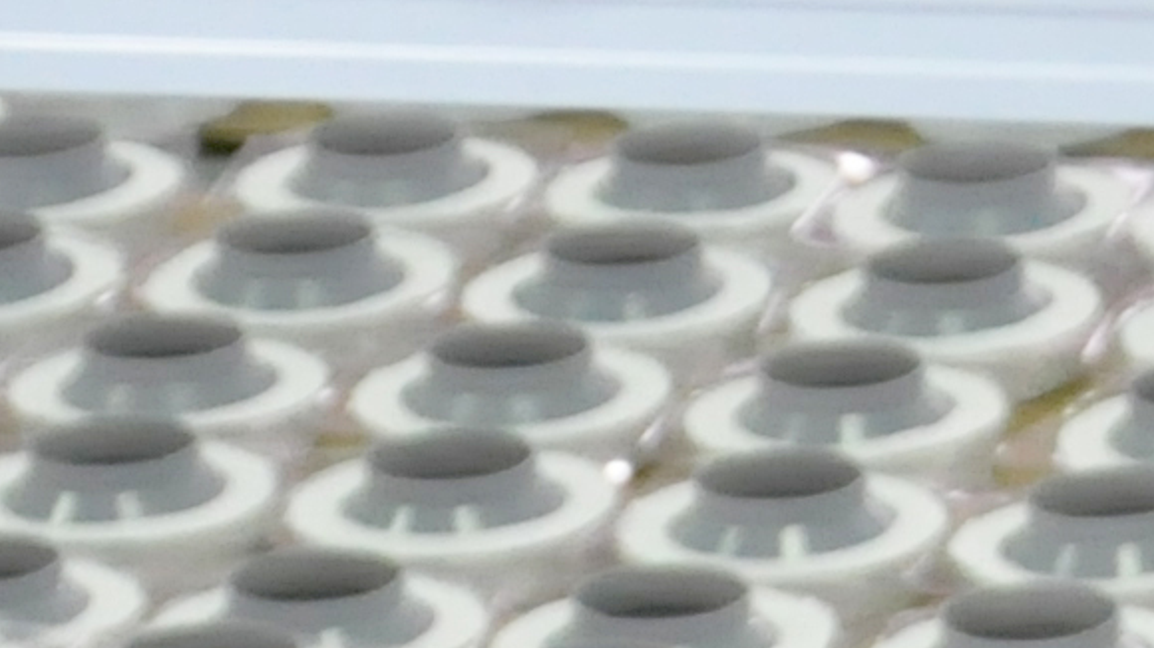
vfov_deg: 3.5
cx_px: 1823
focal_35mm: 348
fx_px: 10647
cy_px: -382
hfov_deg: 6.1
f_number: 4.5
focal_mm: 30
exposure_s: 1/80
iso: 2500
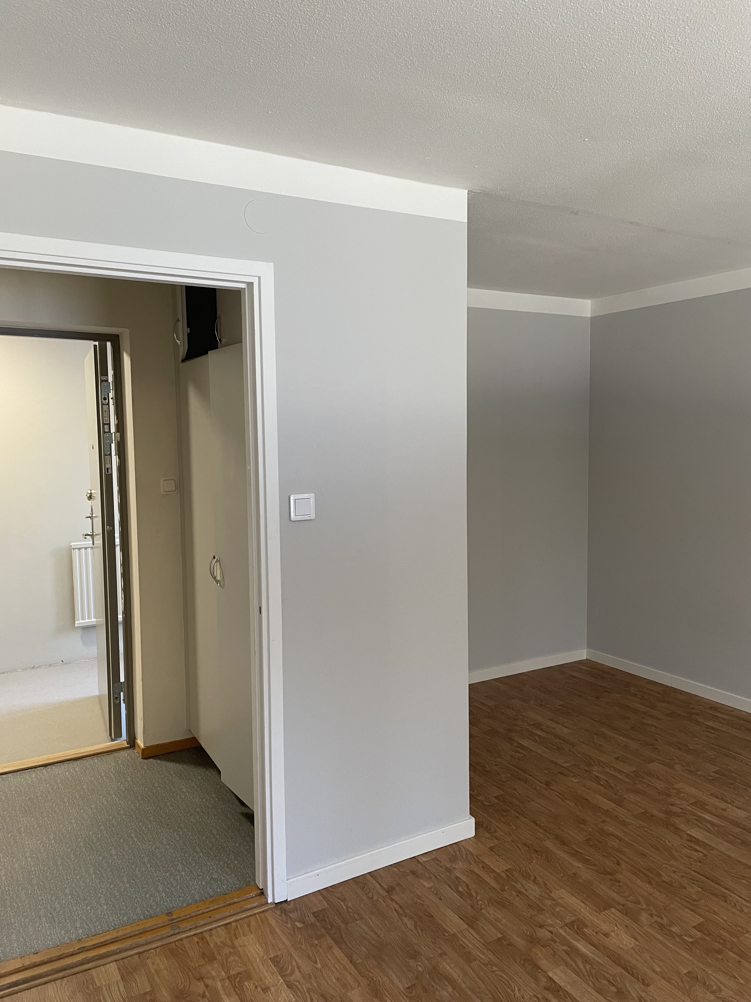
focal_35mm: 26
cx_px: 376
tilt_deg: -4.6
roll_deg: +0.9
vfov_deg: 67.3
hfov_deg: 53.1
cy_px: 501
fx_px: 752
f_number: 1.6
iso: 125
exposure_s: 1/60
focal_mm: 4.2
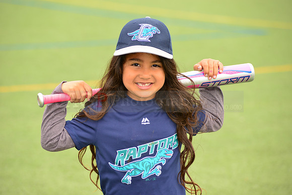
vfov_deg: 6.9
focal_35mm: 200
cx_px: 146
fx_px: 1623
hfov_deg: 10.3
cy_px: 98
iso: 250
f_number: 8
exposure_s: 1/200
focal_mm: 200
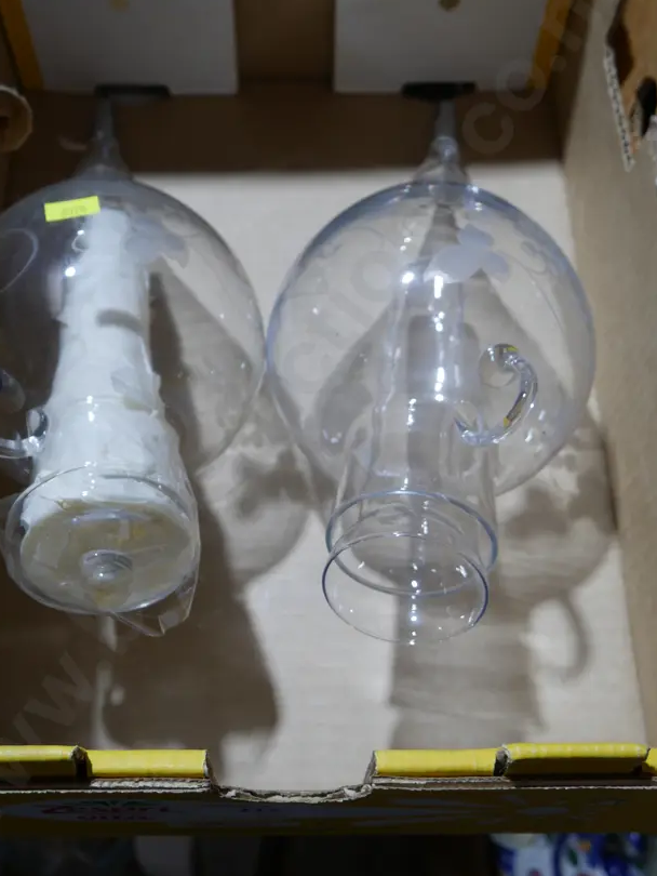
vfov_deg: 43.8
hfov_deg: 33.6
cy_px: 404
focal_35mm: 43
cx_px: 279
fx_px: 1088
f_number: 4
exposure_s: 1/60
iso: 200
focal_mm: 17
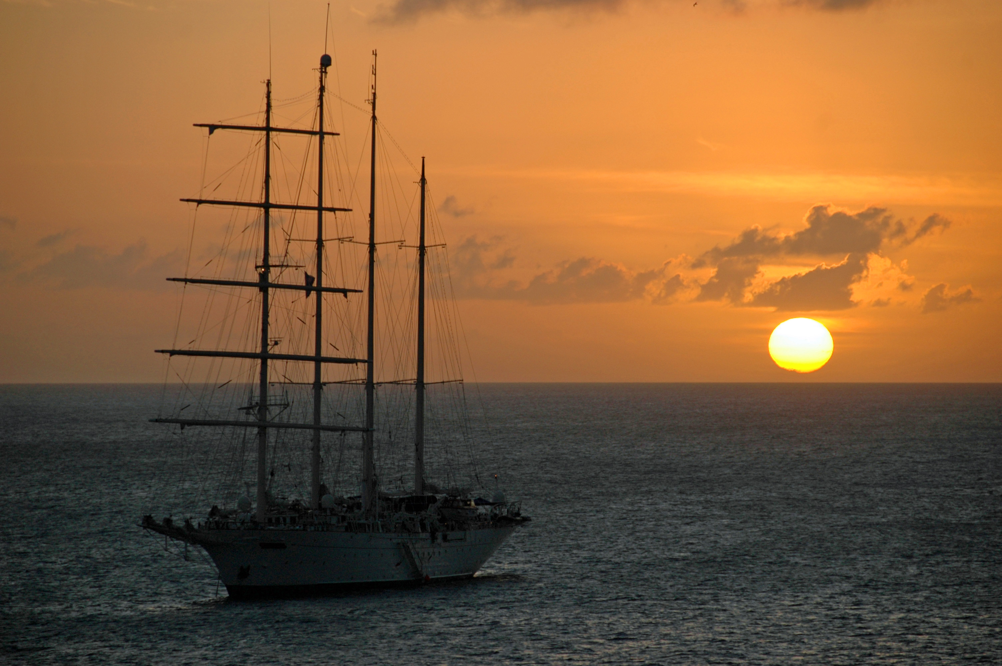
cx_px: 501
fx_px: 7091
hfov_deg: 8.1
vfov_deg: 5.4
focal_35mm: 255
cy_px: 333
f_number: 5.6
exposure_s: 1/500
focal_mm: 170
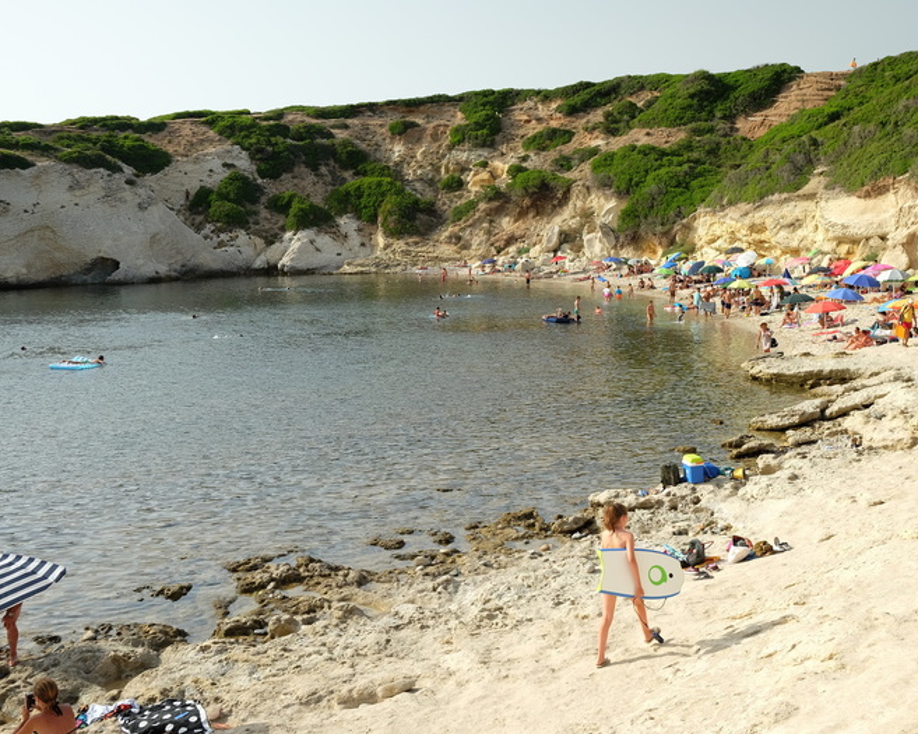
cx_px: 492
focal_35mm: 40
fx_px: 1086
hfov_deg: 45.8
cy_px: 368
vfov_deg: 37.3
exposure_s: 1/100
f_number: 8
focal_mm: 23
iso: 200
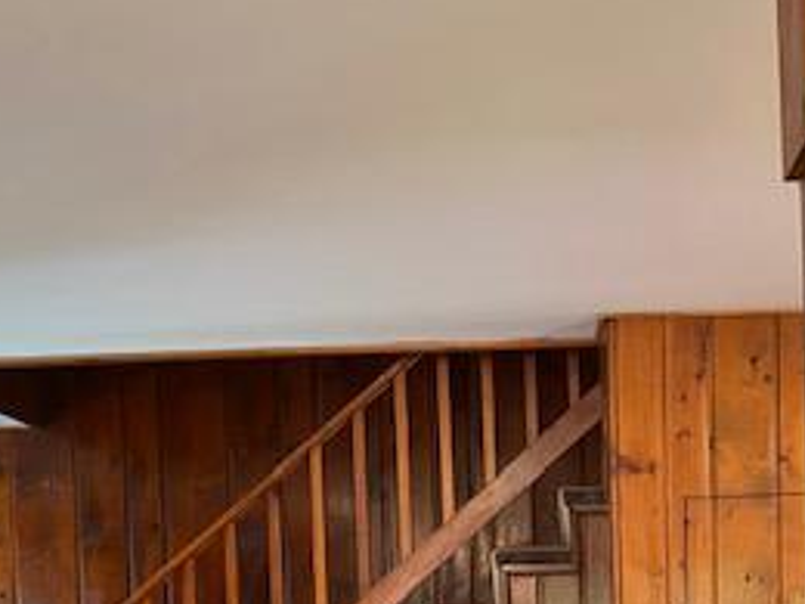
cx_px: 644
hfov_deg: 29.6
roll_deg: +1.3
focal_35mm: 64
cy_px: 722
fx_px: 1488
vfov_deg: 21.3
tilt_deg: -1.9
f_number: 1.8
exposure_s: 1/60
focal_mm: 4.25
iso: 250
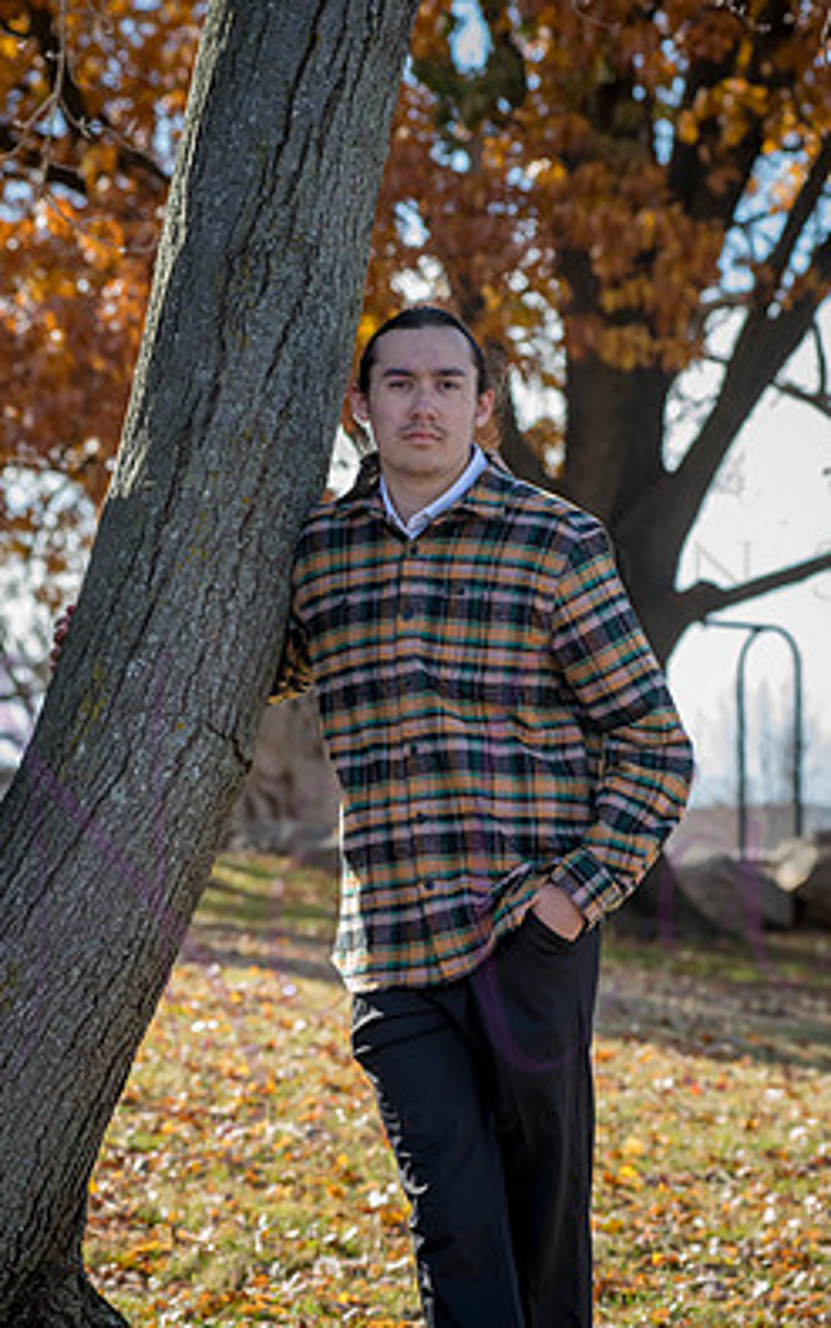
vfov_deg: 18.0
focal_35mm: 116
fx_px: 4202
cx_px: 404
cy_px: 689
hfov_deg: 11.3
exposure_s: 1/400
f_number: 5.6
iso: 400
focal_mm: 100
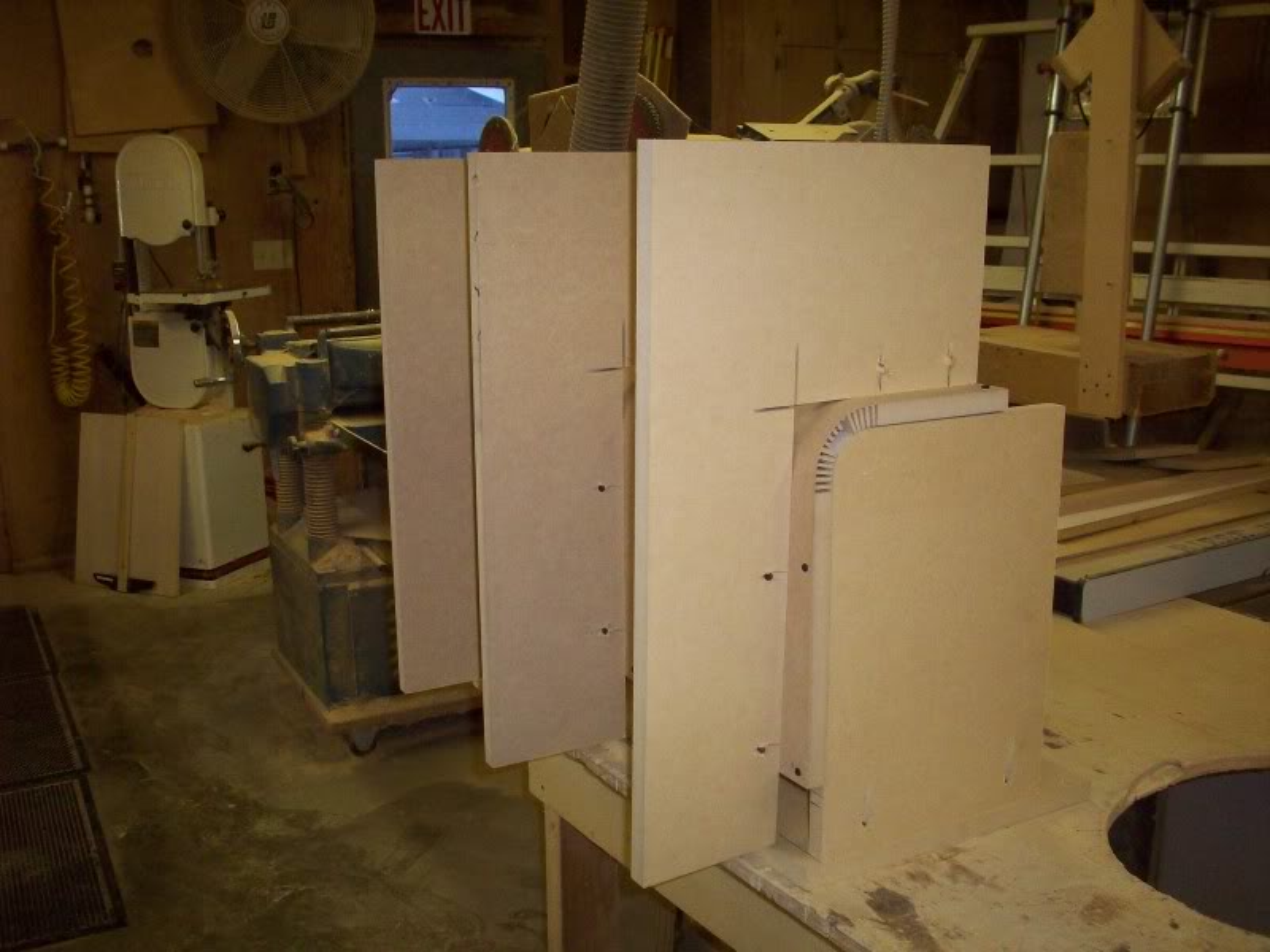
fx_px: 1357
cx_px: 635
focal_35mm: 37
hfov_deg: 50.1
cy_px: 476
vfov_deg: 38.7
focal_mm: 6.2
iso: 200
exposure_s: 1/64
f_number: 2.8
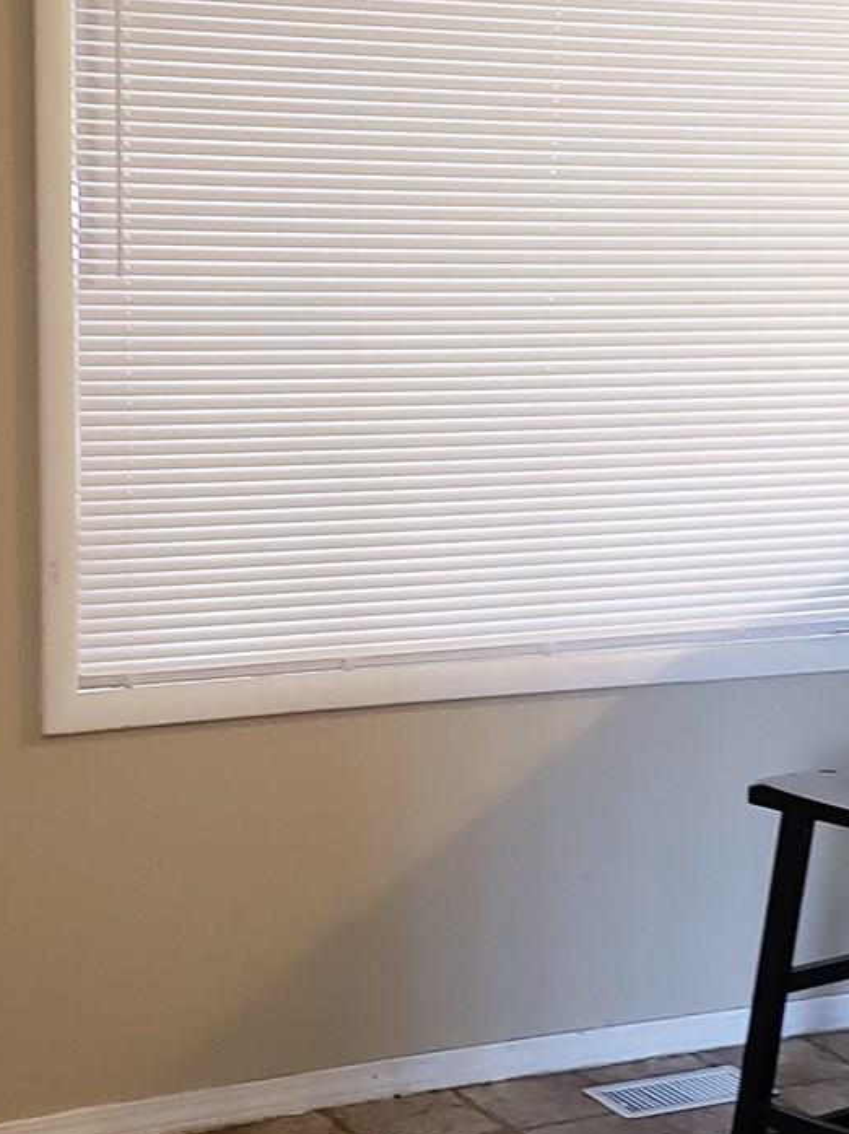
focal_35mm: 86
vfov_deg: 22.8
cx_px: 394
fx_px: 2815
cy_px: 558
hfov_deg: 17.1
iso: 320
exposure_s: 1/30
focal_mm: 4.3
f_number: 2.4
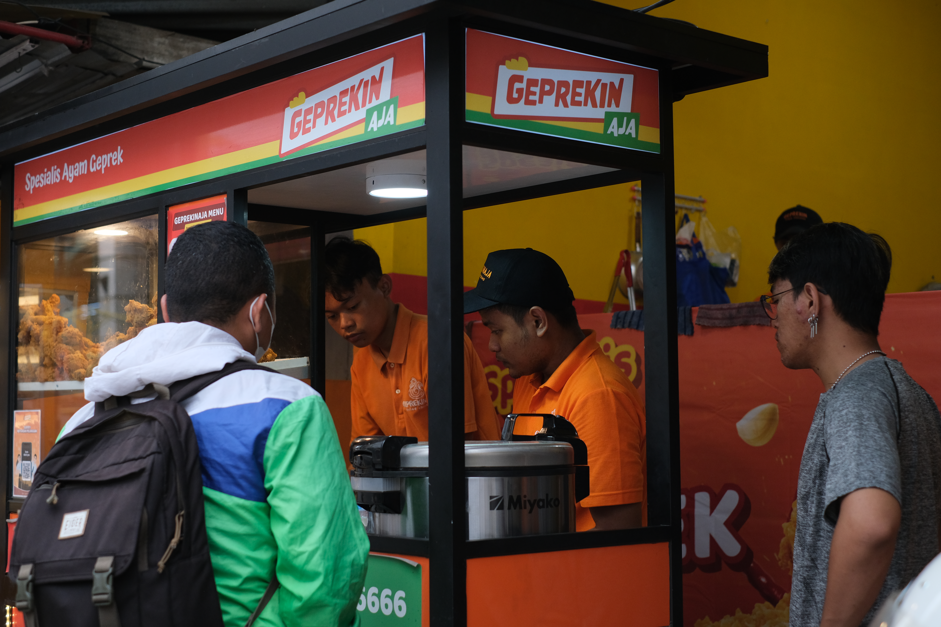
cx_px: 470
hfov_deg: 37.5
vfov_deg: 25.5
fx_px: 1385
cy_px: 314
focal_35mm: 53
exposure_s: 1/400
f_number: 2.8
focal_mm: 35
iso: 800
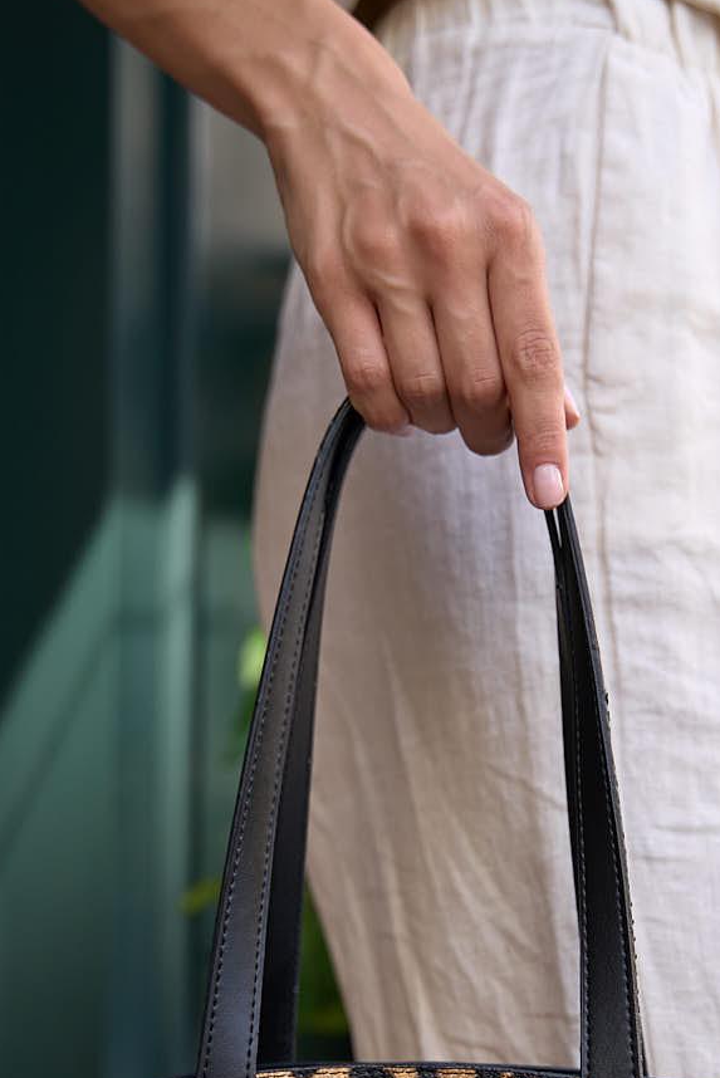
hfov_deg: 15.9
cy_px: 897
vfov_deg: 23.2
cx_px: 445
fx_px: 2577
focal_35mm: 86
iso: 100
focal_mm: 41
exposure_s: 1/160
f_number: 3.2
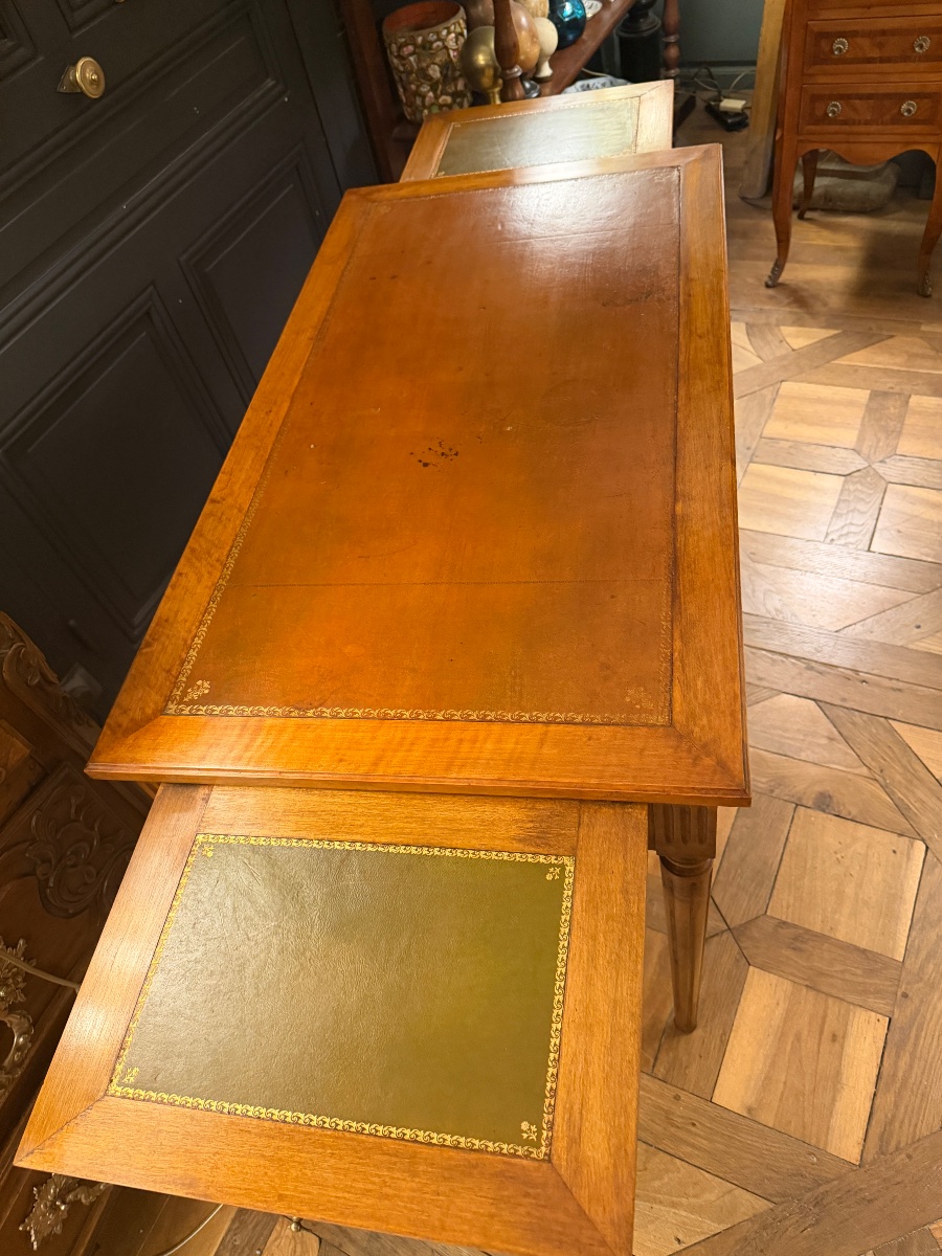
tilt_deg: -50.3
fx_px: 871
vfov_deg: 71.6
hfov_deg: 56.8
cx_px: 471
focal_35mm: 24
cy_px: 628
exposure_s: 1/50
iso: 640
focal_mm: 6.76
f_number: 1.78
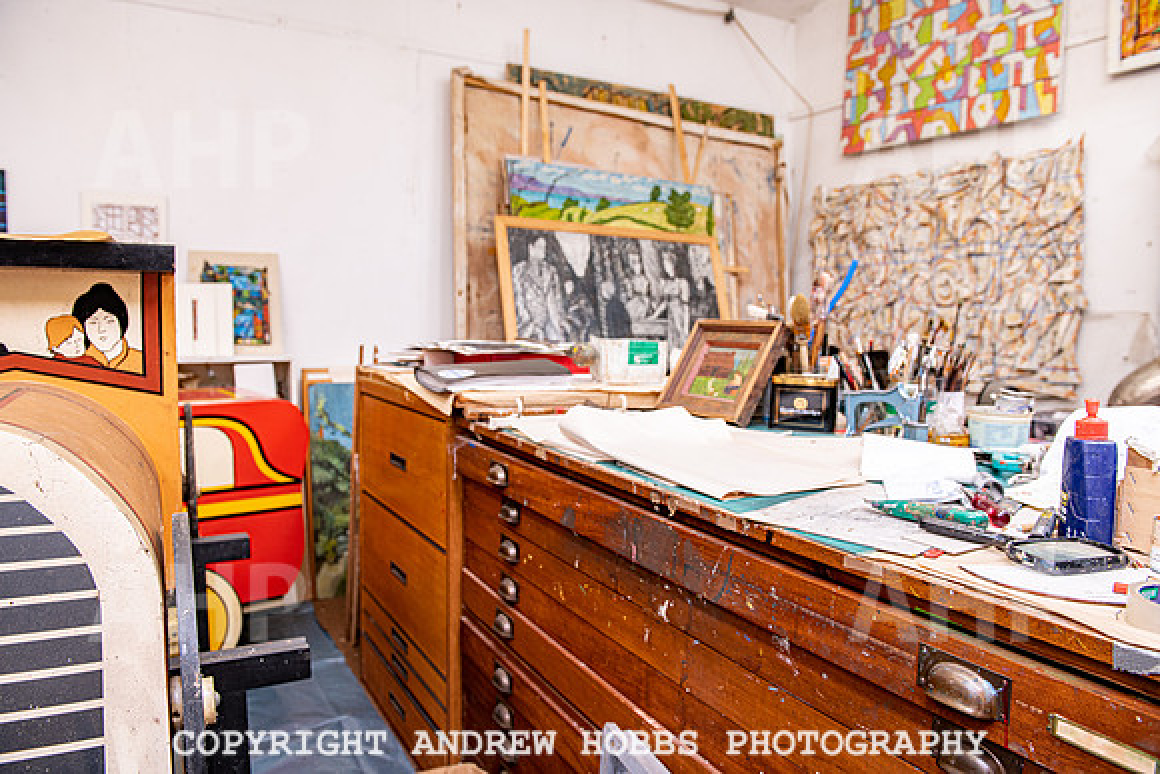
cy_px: 387
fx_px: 773
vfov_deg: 53.2
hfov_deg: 73.7
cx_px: 580
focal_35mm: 24
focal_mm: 24
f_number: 5.6
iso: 64
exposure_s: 1/5
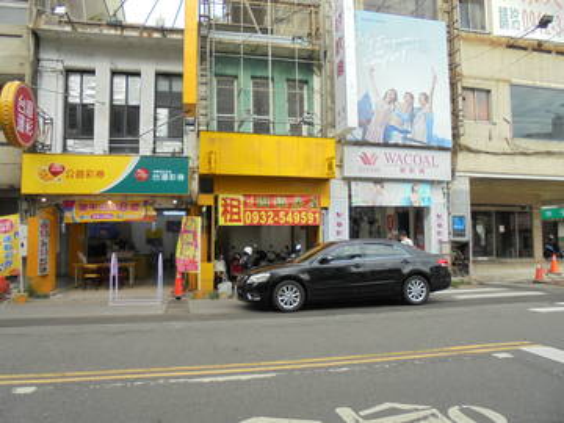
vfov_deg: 53.1
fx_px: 424
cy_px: 212
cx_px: 282
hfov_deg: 67.3
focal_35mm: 26
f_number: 3.5
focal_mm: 4.6
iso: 100
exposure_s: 1/320
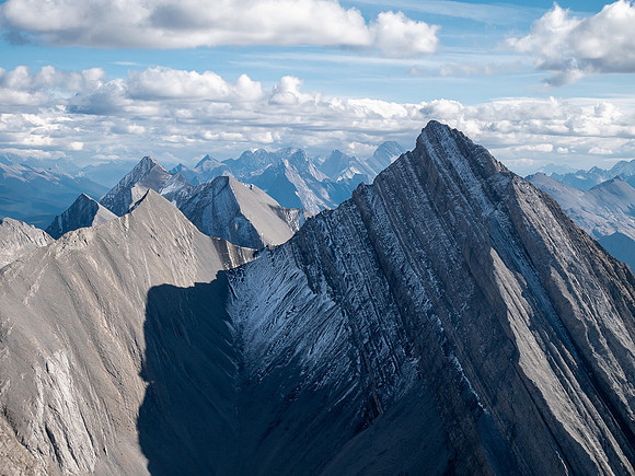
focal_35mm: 64
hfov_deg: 30.3
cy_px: 238
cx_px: 318
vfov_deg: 22.9
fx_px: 1174
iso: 200
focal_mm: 32
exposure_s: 1/250
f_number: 8
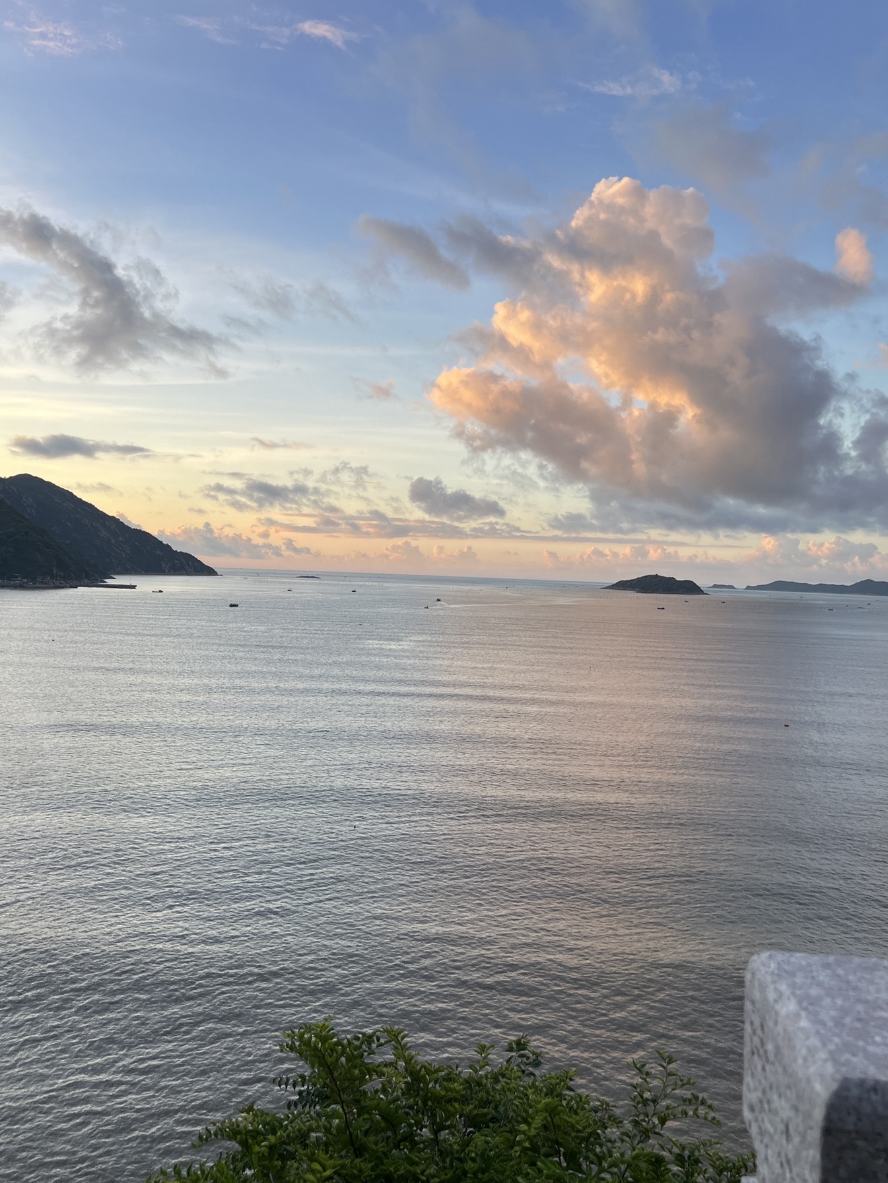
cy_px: 544
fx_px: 992
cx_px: 411
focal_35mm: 29
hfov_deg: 48.2
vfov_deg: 61.6
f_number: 1.5
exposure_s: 1/544
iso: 50
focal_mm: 5.7
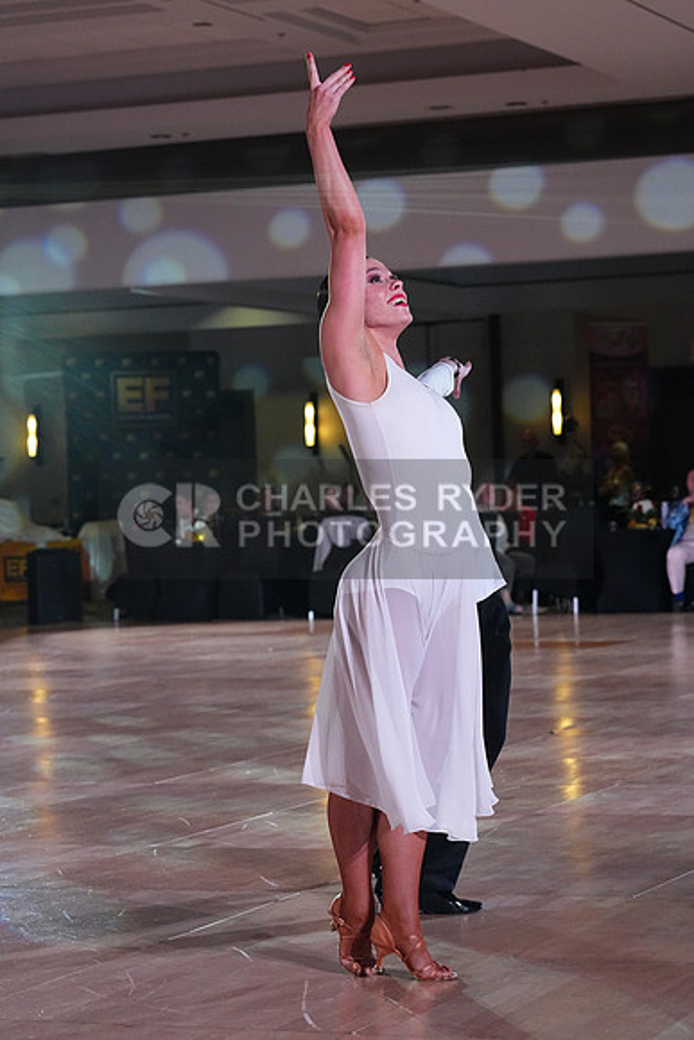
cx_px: 347
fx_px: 2659
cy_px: 520
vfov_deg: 22.1
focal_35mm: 92
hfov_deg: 14.9
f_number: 6.3
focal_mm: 92
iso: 8000
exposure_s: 1/400
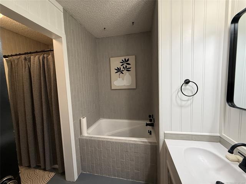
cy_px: 92
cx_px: 123
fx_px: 99
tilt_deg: -3.8
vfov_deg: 85.7
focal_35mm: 14
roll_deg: +3.0
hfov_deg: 102.1
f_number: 2.2
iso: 250
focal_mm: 2.22
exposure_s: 1/60
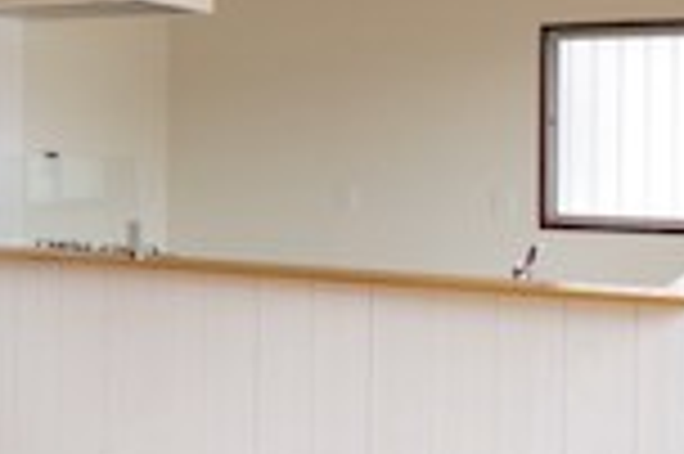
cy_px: 130
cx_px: 40
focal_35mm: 62
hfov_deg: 30.6
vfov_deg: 21.7
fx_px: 1177
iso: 100
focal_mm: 10
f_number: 4
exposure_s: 1/60
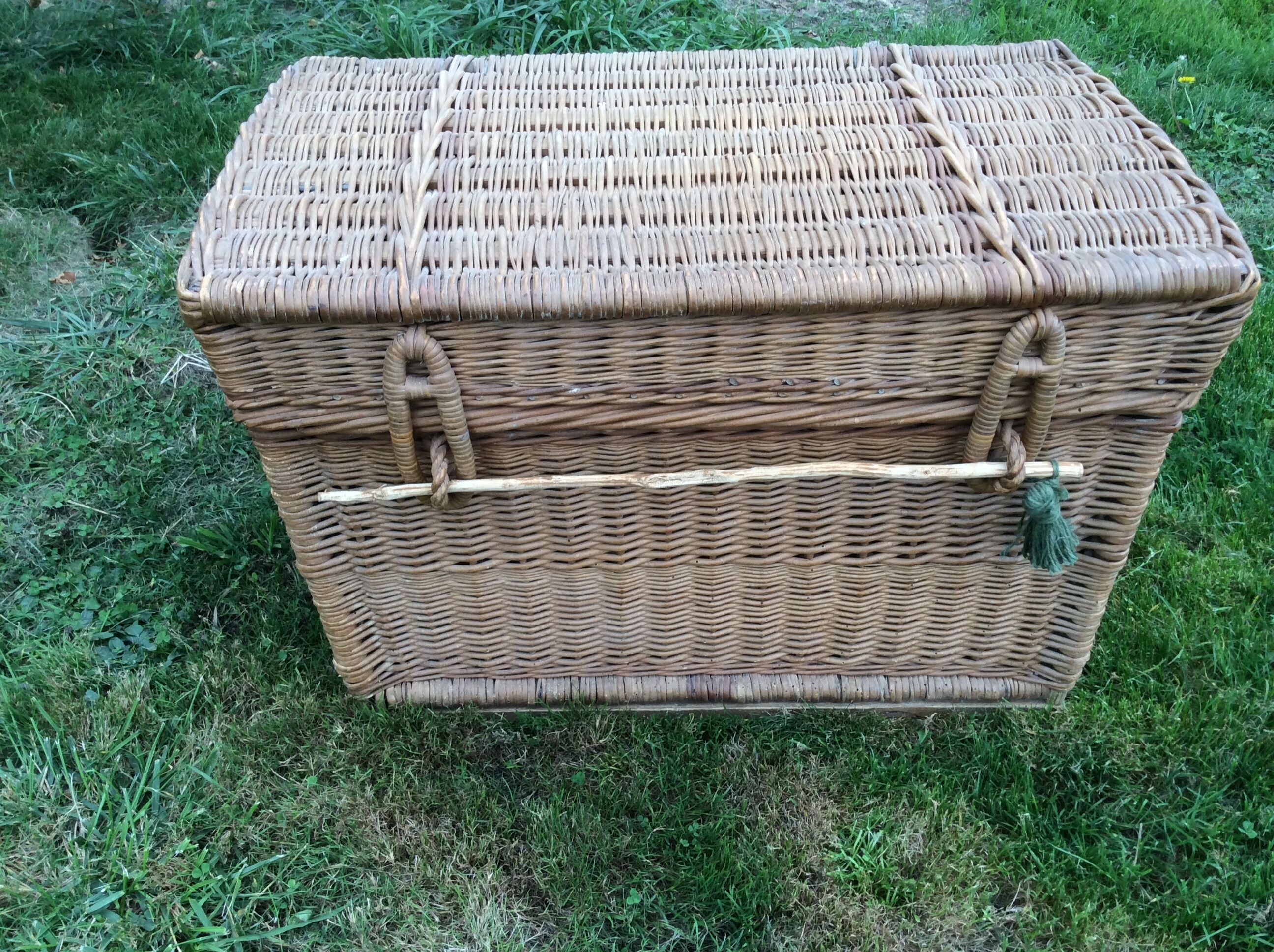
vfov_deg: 44.1
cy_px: 476
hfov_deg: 56.9
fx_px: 1176
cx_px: 637
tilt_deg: -39.0
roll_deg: -2.7
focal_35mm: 32
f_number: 2.4
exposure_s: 1/100
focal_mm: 3.3
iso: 40
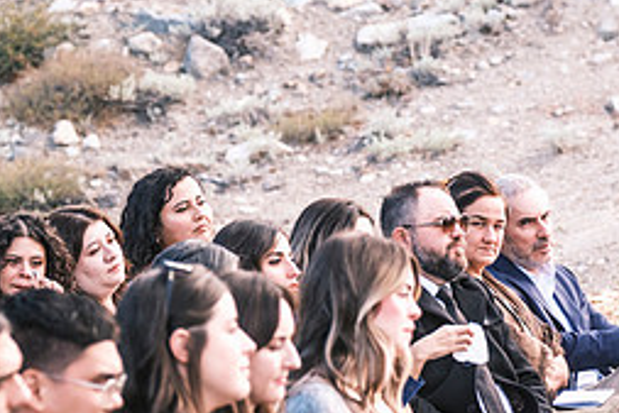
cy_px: 364
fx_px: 5522
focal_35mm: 321
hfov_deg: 6.4
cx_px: 450
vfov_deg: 4.3
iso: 400
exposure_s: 1/550
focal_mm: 74.4
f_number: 3.2
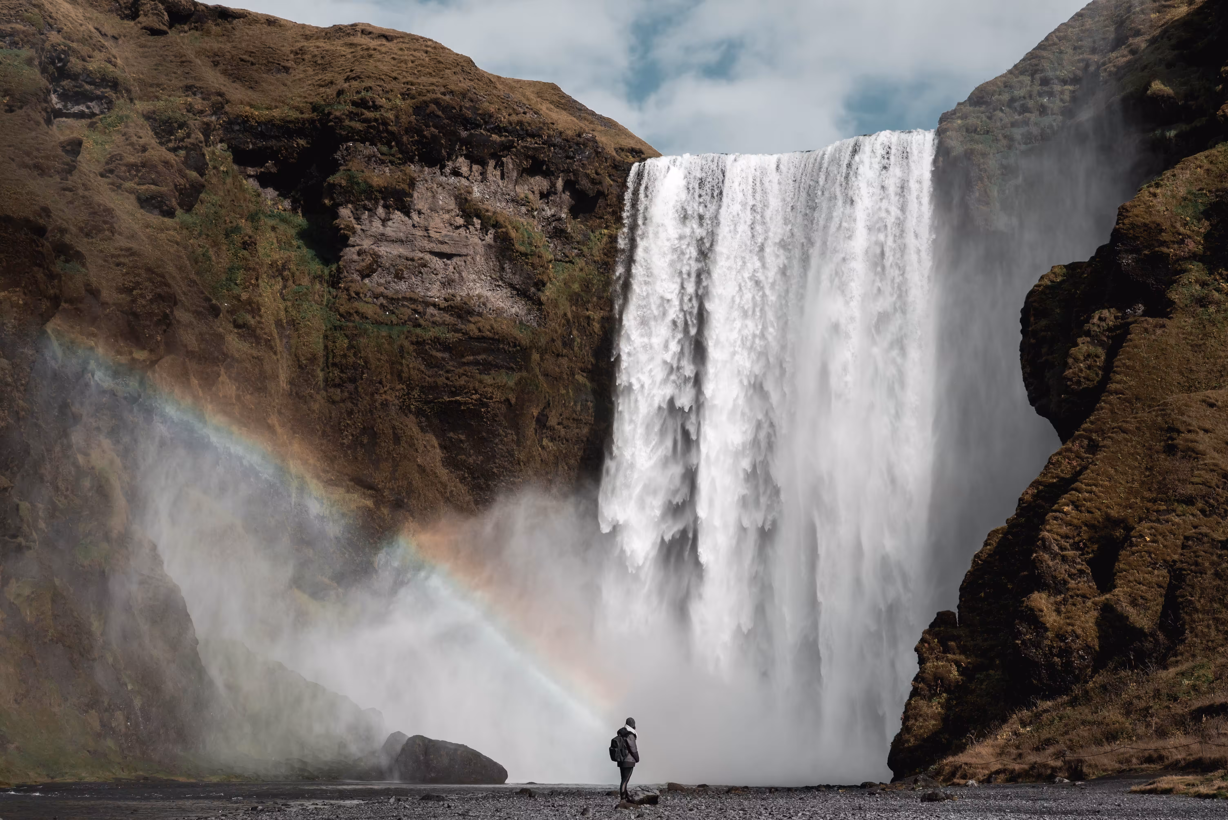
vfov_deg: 22.6
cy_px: 410
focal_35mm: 60
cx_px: 614
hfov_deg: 33.4
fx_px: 2047
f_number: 9
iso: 320
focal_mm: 60
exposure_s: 1/800
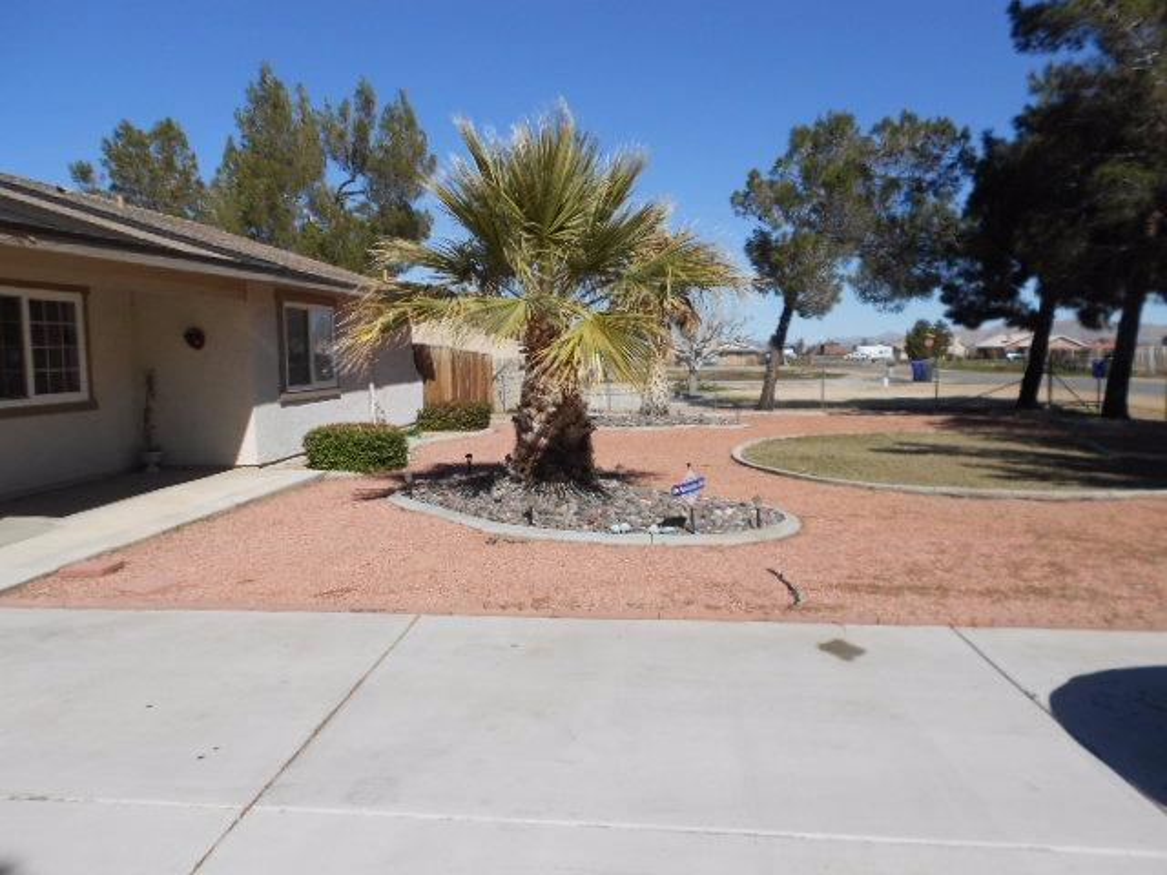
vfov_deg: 53.1
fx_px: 877
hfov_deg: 67.3
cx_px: 584
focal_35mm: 26
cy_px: 438
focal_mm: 4.6
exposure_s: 1/250
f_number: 8
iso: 80
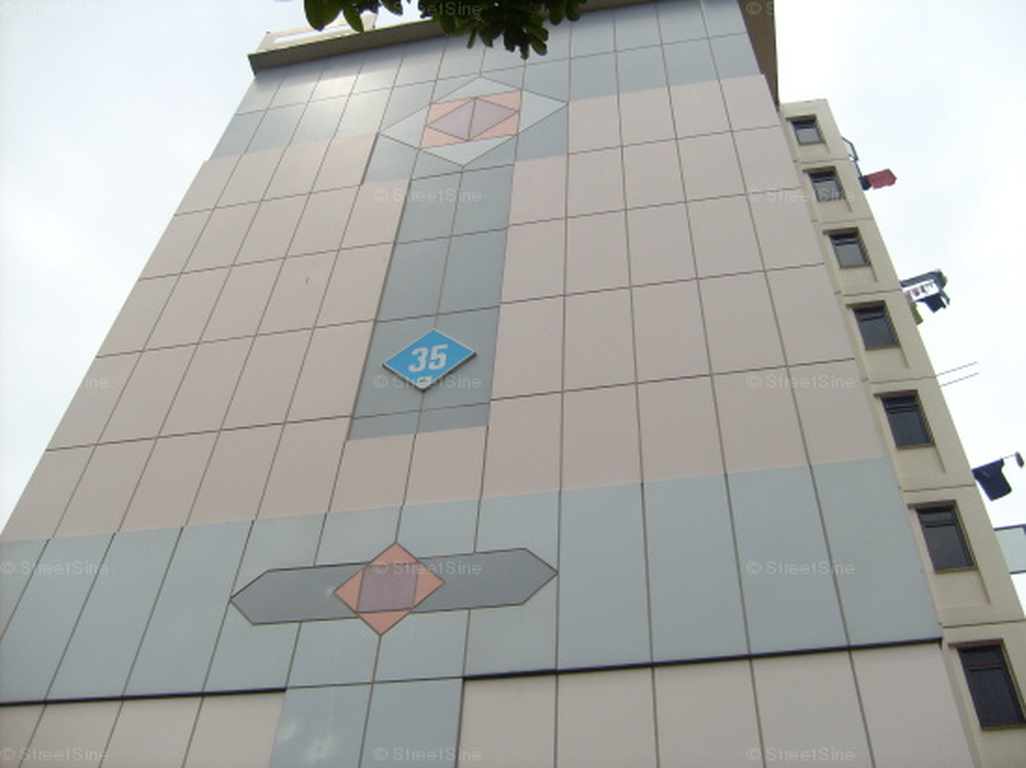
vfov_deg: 40.7
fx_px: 1037
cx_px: 513
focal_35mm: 35
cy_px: 384
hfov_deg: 52.6
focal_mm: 5.8
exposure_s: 1/250
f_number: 7.1
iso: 80
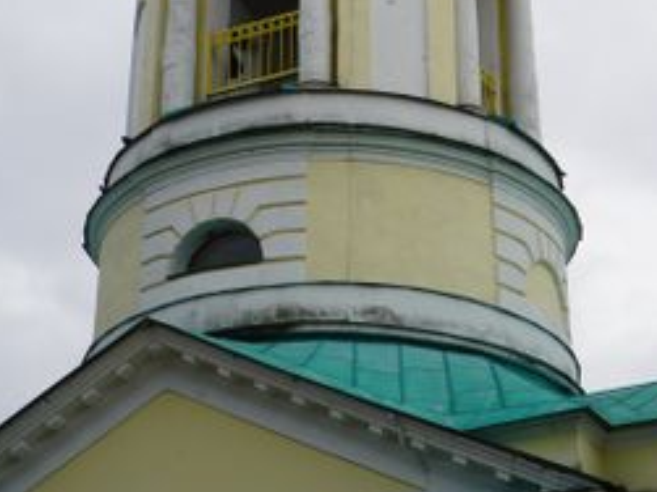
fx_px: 2068
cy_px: -92
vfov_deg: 13.2
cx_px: 305
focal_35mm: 109
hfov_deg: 18.1
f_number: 10
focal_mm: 61
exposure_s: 1/125
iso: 100
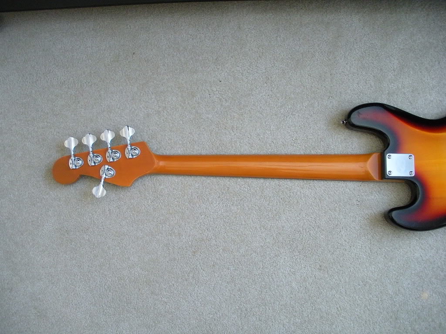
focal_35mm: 36
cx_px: 223
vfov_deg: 39.7
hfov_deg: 51.4
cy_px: 167
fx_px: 464
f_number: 3.5
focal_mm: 6.3
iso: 400
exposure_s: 1/10.5
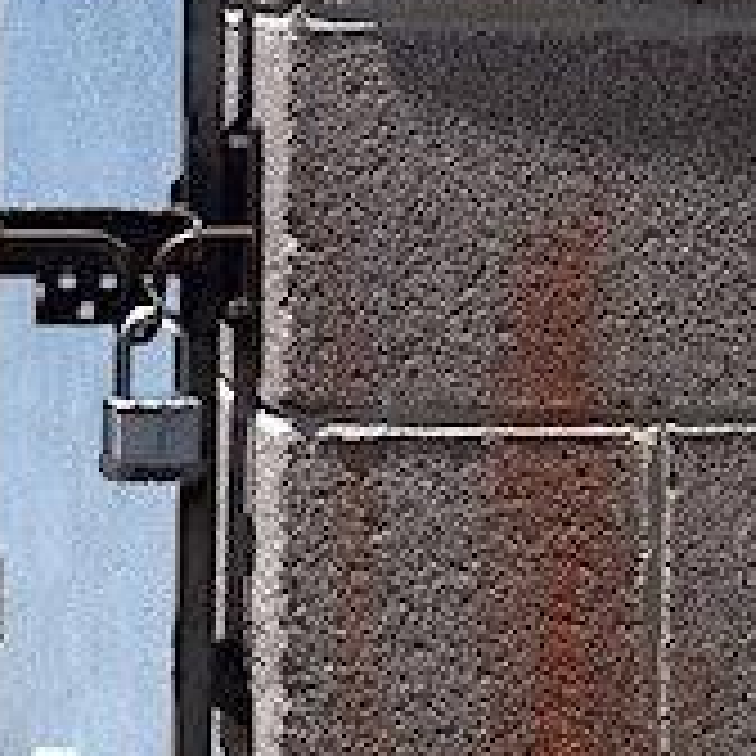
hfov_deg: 12.3
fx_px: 3311
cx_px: -421
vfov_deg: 12.9
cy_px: 76
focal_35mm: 134
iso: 200
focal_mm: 22
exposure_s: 1/400
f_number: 10
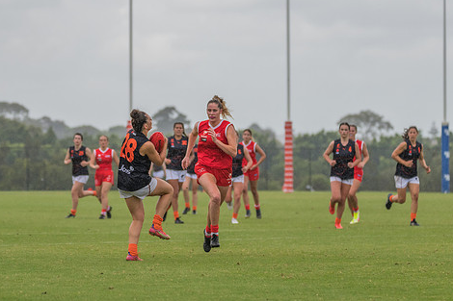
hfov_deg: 6.3
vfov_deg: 4.2
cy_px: 149
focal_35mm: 325
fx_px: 4088
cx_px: 187
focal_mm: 220
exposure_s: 1/1250
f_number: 5.6
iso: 500
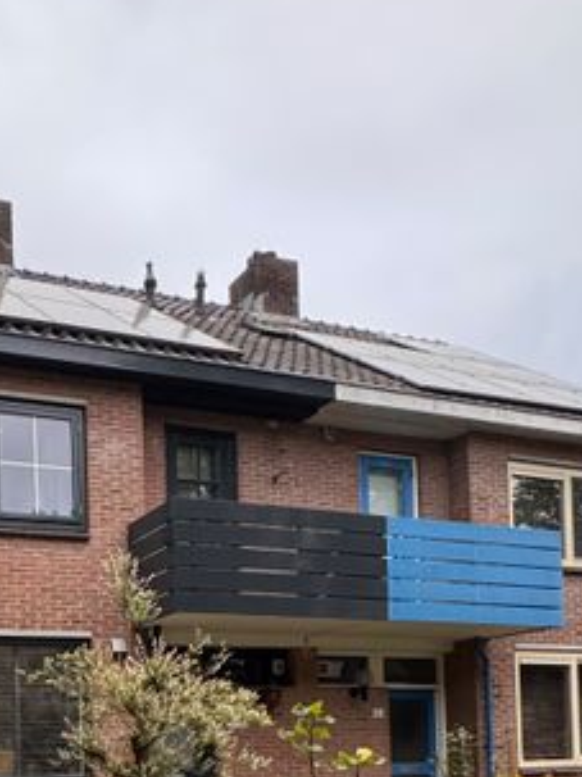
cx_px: 13
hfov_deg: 35.3
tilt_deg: +1.6
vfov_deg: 44.2
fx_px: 830
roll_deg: +3.2
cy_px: 744
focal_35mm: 37
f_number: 2.2
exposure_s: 1/99
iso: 320
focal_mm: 2.22
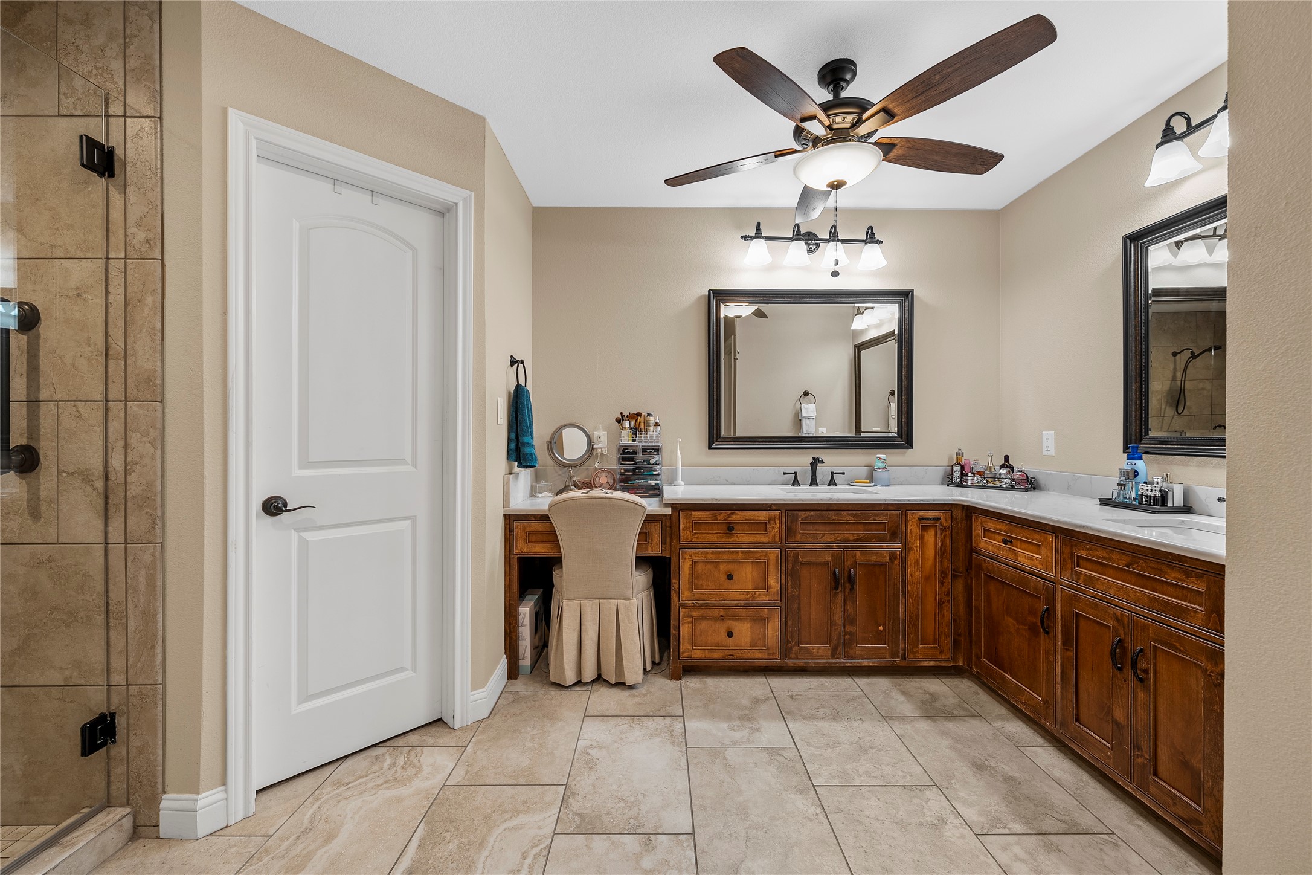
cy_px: 438
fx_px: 510
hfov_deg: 104.3
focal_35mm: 14
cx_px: 656
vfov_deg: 81.2
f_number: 8
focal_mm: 14
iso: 160
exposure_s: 1/2.5
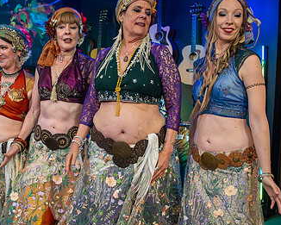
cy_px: 152
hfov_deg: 37.1
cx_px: 106
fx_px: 416
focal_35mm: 50
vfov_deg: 30.0
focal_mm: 24
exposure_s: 1/400
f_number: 4
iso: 32000
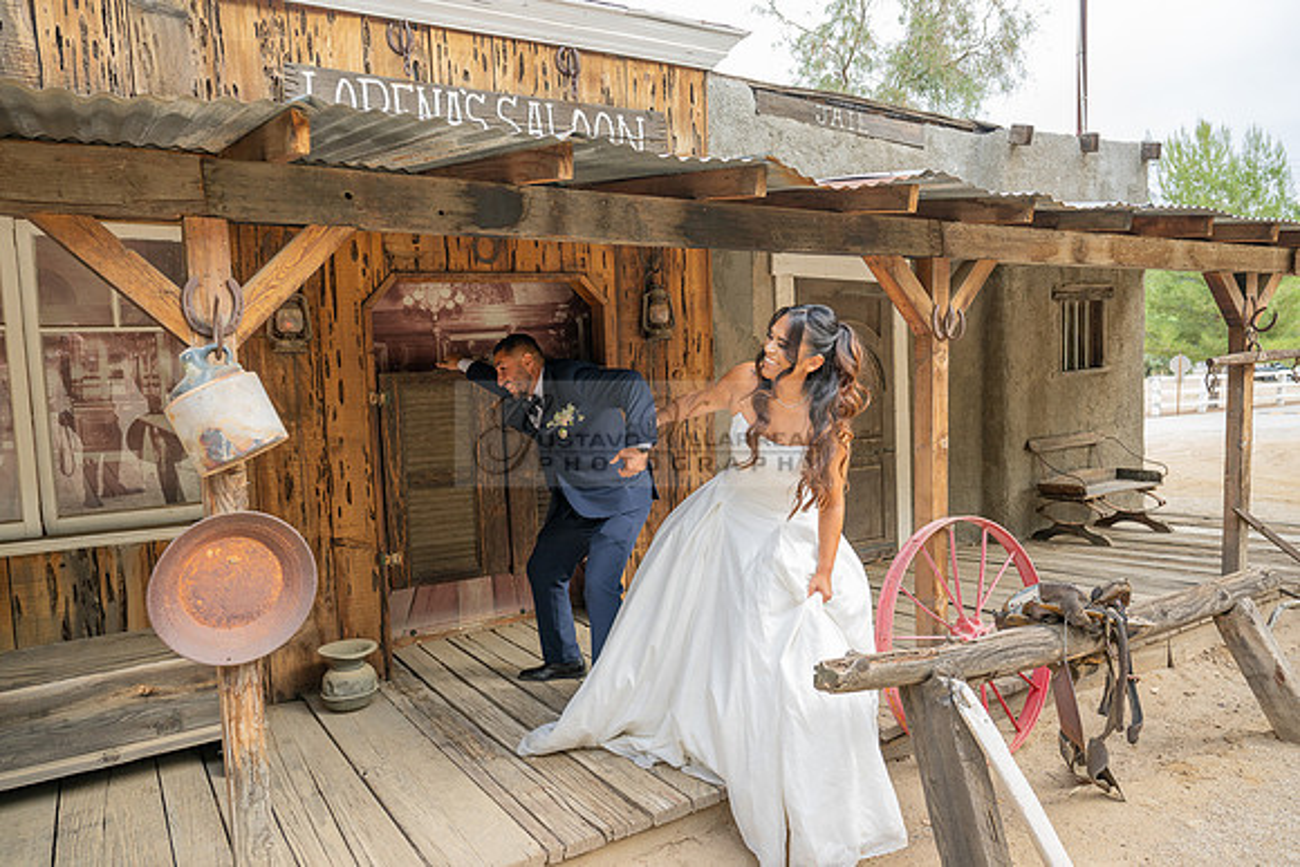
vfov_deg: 53.2
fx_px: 867
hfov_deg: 73.7
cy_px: 434
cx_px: 650
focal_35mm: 24
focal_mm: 24
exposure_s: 1/160
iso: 320
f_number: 3.5
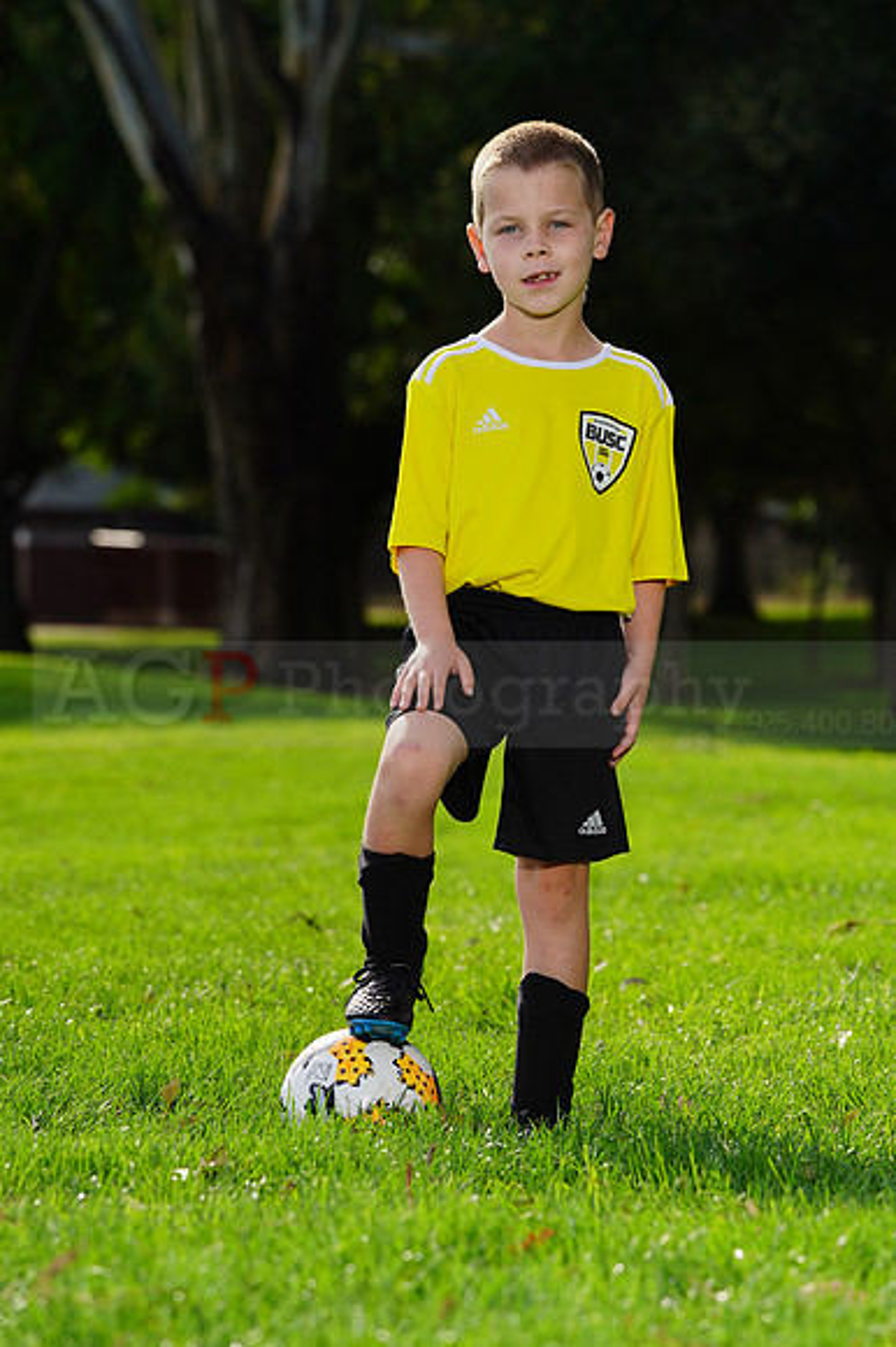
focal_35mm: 171
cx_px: 448
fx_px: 6391
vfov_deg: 12.0
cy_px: 674
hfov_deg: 8.0
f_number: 8
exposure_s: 1/200
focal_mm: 171
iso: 100
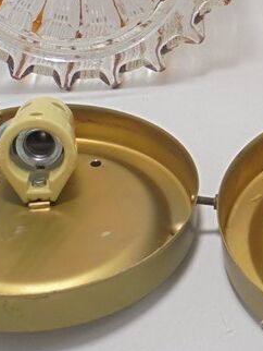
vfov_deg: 23.5
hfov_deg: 18.0
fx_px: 819
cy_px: 43
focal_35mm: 81
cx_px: 229
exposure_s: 1/80
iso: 100
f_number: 3.7
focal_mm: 5.3
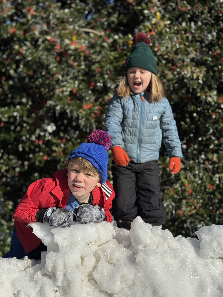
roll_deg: -3.7
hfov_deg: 30.3
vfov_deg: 39.7
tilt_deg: -0.9
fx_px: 412
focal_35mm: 48
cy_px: 148
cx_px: 112
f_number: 1.78
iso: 80
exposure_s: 1/6536
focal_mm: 6.76
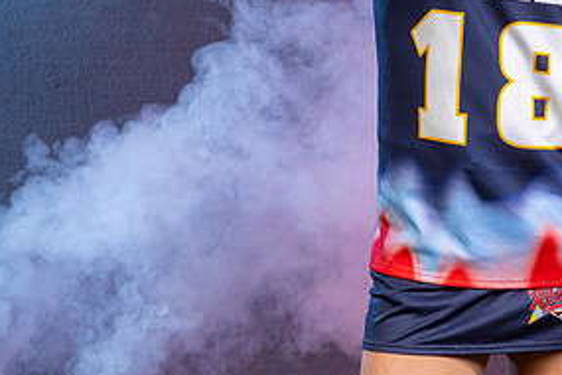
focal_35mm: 263
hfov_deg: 7.8
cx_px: 549
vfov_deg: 5.2
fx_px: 4105
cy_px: 50
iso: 64
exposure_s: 1/200
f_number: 8
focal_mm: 102
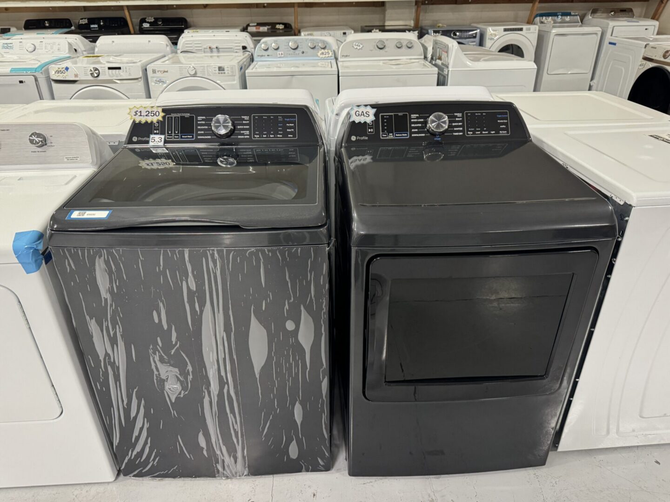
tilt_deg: -29.4
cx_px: 335
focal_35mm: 24
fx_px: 465
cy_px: 251
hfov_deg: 71.6
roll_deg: +0.3
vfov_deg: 56.8
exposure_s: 1/60
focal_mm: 6.76
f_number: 1.78
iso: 400
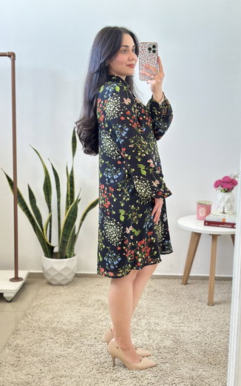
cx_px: 120
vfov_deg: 38.9
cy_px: 192
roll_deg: -0.7
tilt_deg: -20.0
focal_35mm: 52
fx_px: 547
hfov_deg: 24.9
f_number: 1.78
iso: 160
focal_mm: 6.86
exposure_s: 1/60
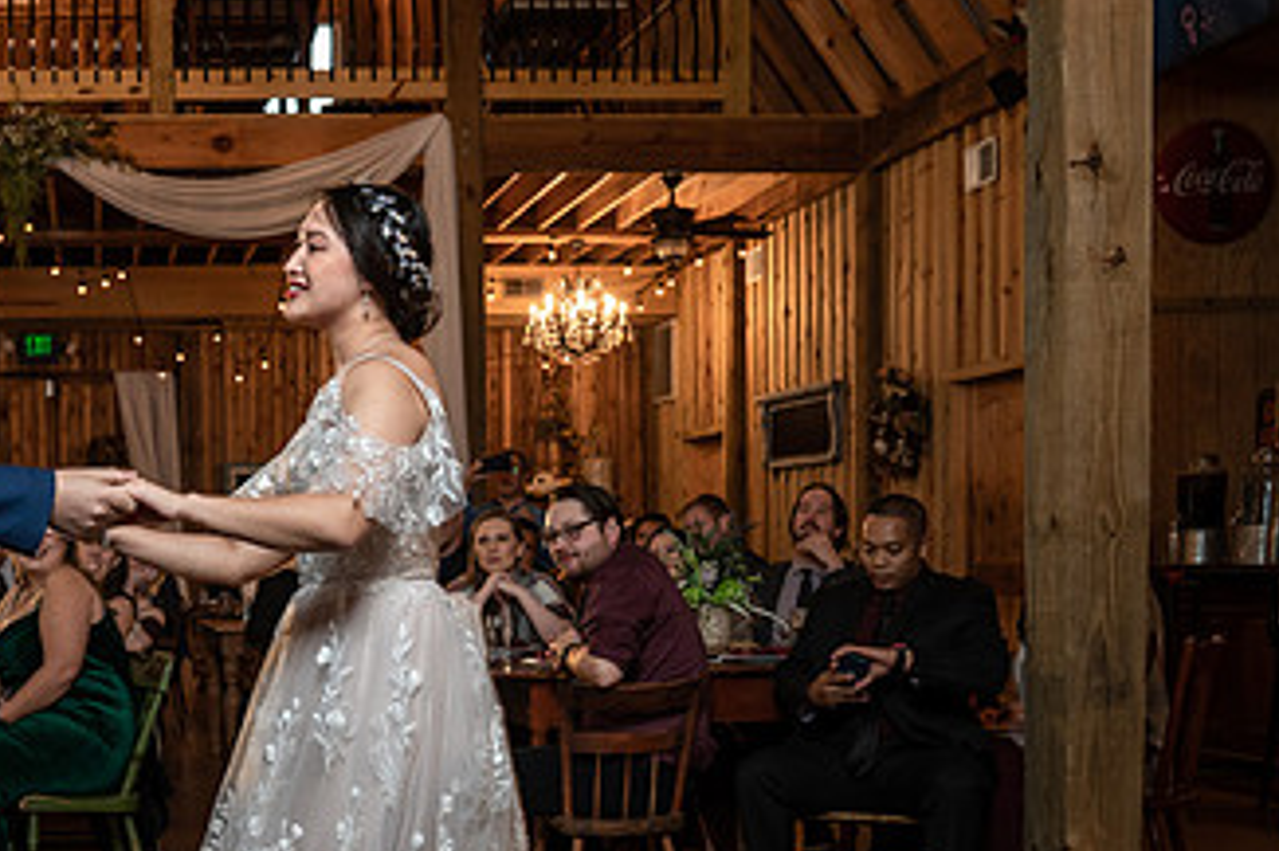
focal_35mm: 52
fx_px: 1846
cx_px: 204
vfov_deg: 25.5
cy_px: 688
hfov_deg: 36.5
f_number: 4
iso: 2000
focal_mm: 27
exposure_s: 1/100
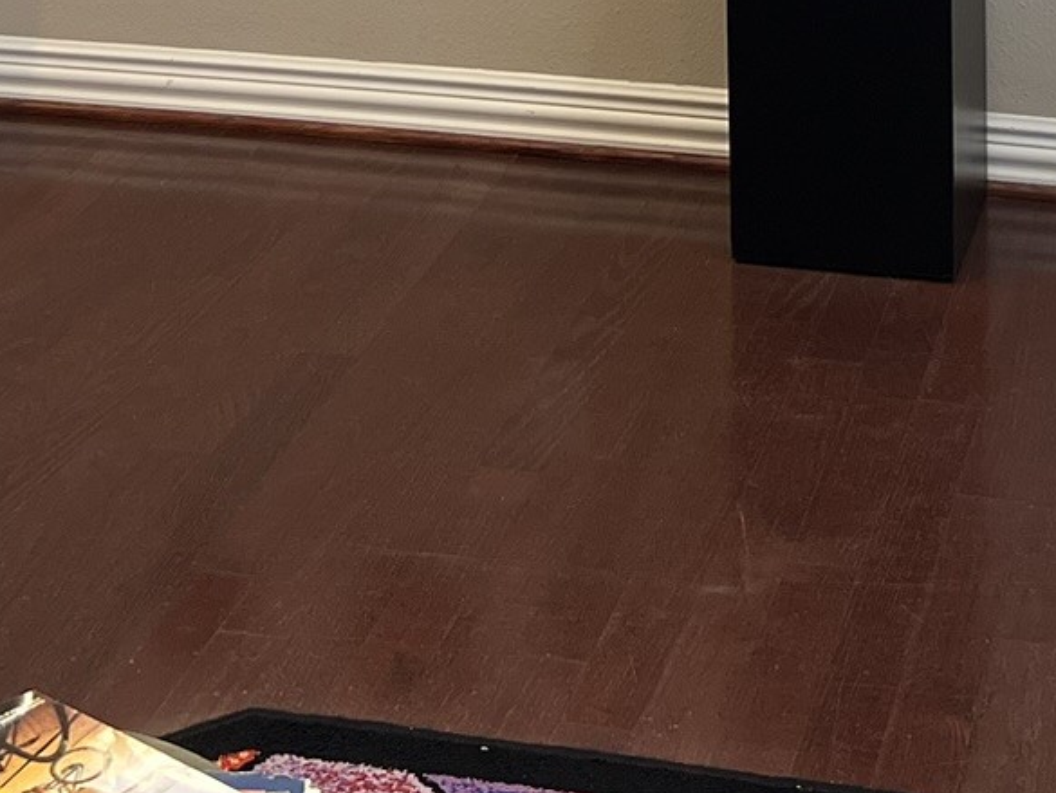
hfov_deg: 21.5
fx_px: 2777
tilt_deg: -7.2
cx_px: 652
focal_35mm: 91
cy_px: -589
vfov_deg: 14.5
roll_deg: +1.0
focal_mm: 5.7
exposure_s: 1/120
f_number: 1.5
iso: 125
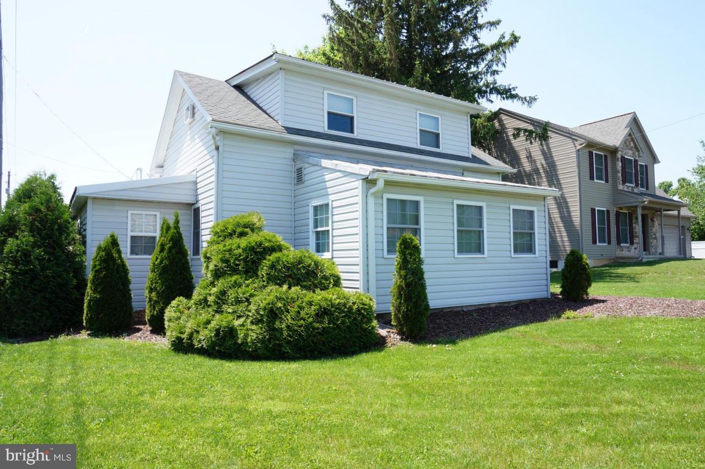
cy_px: 234
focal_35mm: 24
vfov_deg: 53.0
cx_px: 352
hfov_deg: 73.8
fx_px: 469
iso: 200
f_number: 13
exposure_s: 1/80
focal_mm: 16
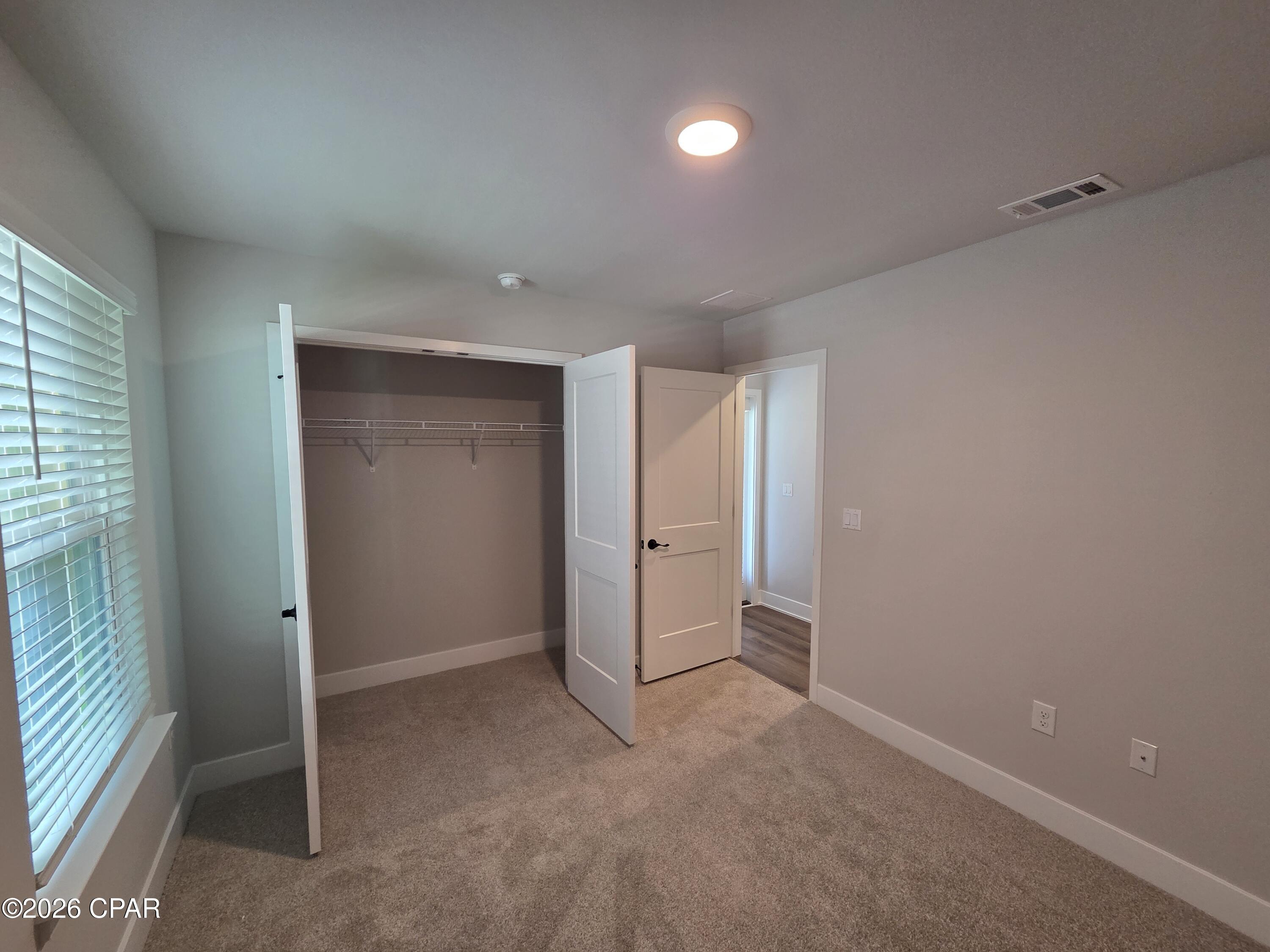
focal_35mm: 13
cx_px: 635
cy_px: 476
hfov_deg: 106.2
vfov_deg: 89.9
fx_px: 477
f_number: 2.2
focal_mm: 2.2
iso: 160
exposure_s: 1/60
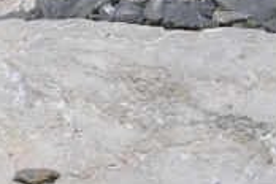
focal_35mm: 161
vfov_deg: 8.5
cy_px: 78
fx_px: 1234
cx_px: -159
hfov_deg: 12.1
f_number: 7.1
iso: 50
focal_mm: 8.9
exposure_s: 1/364
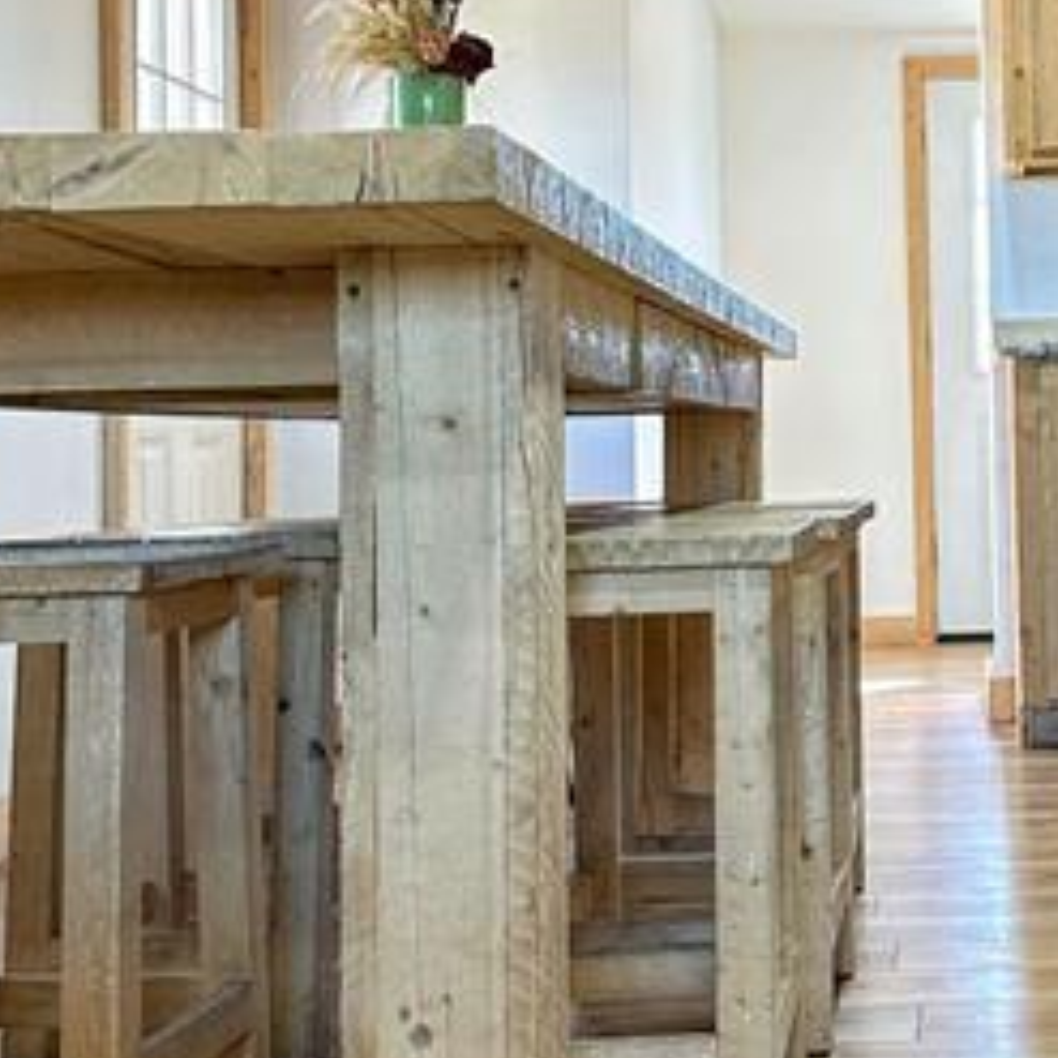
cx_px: 977
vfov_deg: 25.9
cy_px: 304
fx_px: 2282
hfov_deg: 25.2
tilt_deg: +2.6
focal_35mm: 66
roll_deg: +0.8
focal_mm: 6.86
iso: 200
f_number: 1.78
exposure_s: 1/120
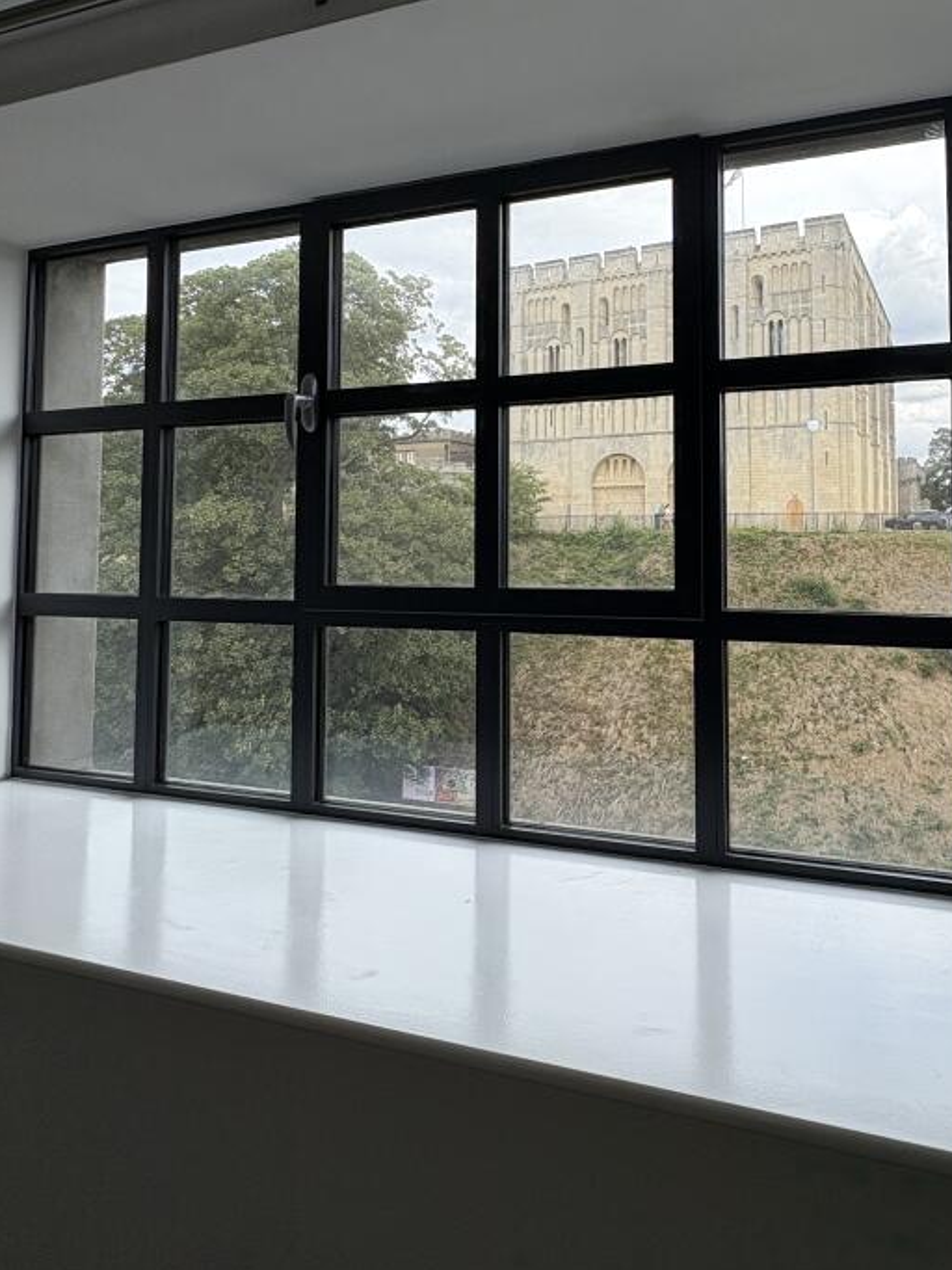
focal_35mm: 21
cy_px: 504
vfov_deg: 78.0
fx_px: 770
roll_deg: +0.2
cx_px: 677
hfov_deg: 61.0
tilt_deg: +3.5
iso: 64
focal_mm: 2.22
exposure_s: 1/763
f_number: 2.2
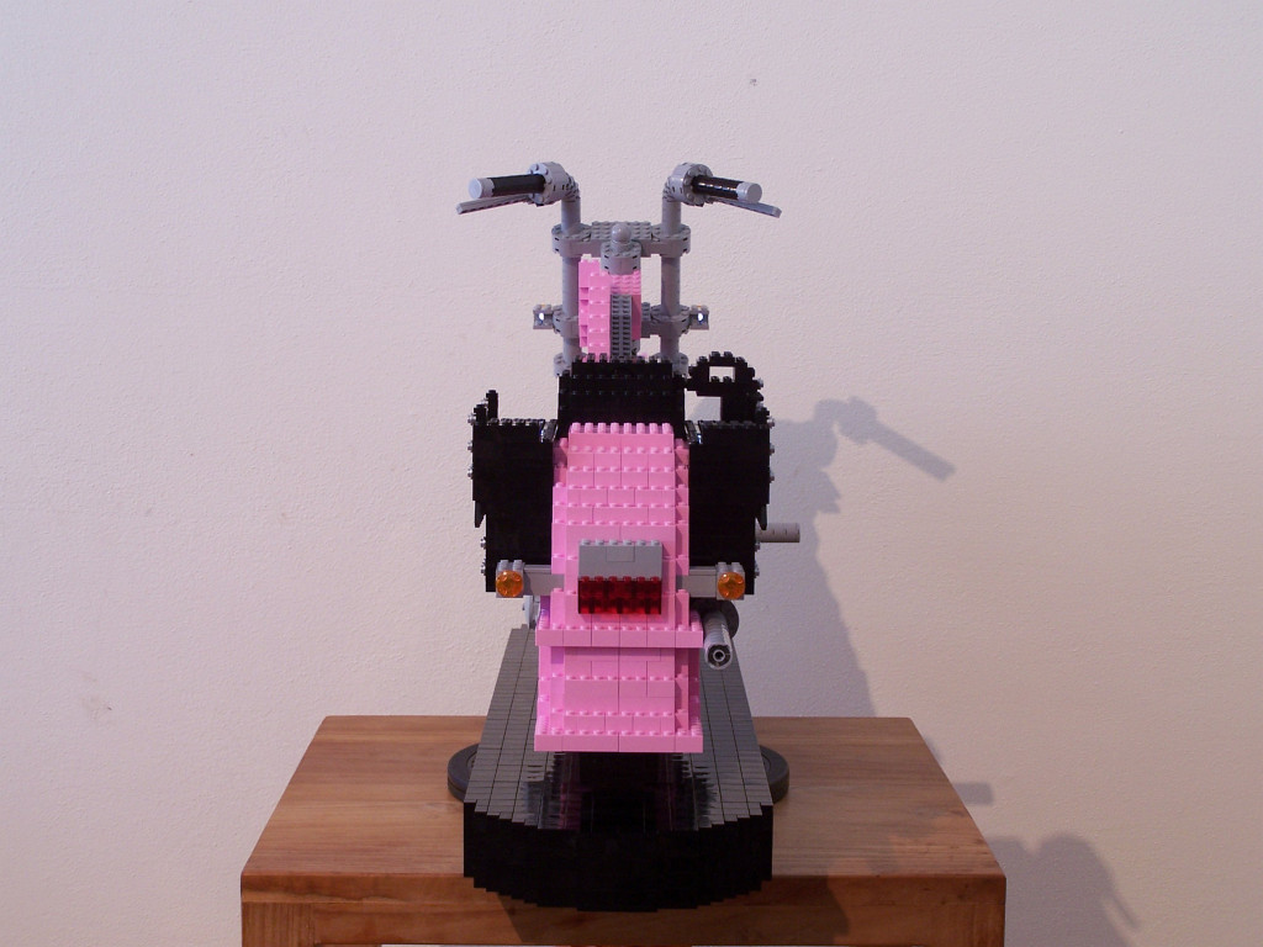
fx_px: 2445
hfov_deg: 29.0
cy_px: 474
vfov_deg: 21.9
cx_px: 632
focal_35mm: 67
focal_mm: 11.1
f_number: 3.2
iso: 80
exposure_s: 1/4
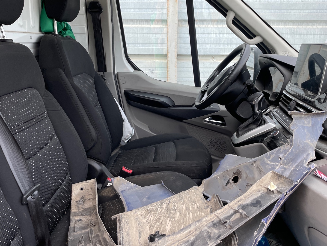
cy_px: 104
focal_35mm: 33
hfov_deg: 55.3
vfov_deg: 42.8
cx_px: 163
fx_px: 312
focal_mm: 4.2
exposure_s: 1/561
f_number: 1.6
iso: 50
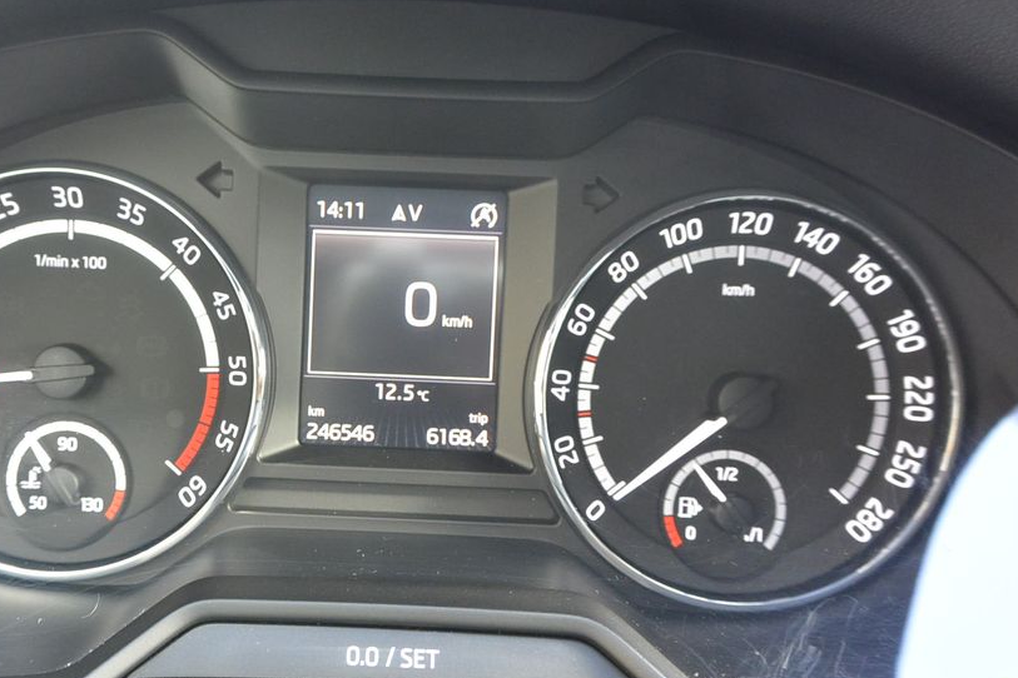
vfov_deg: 38.9
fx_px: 961
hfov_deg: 55.2
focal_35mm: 34
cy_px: 363
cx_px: 387
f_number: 3.5
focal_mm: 10
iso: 800
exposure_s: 1/50
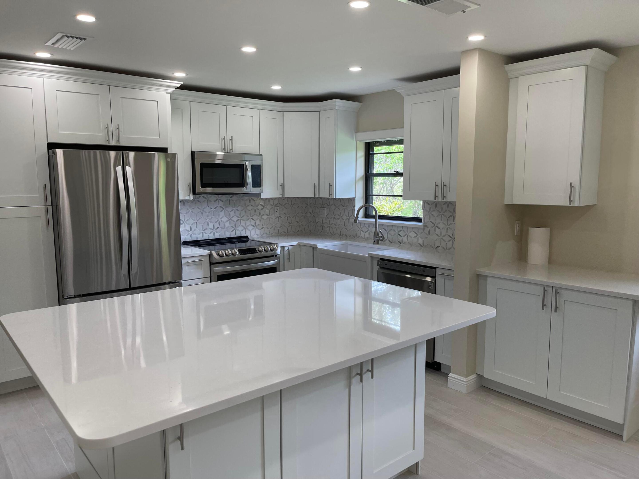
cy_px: 240
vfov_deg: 53.1
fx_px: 480
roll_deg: +0.1
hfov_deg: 67.3
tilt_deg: -7.4
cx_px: 320
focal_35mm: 26
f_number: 1.6
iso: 32
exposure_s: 1/120
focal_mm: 5.1
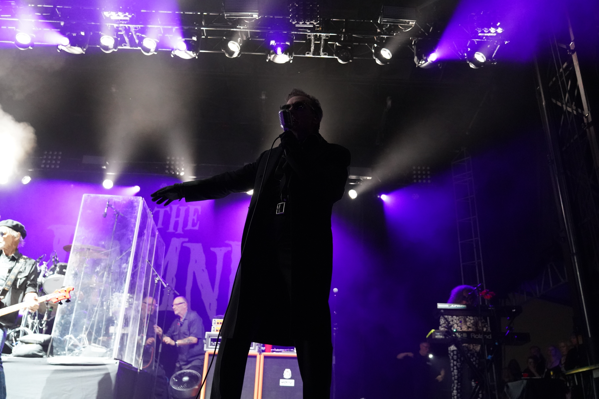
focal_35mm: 30
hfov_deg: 61.9
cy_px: 200
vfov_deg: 43.6
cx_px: 300
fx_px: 499
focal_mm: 30
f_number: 4
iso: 12800
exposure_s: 1/160
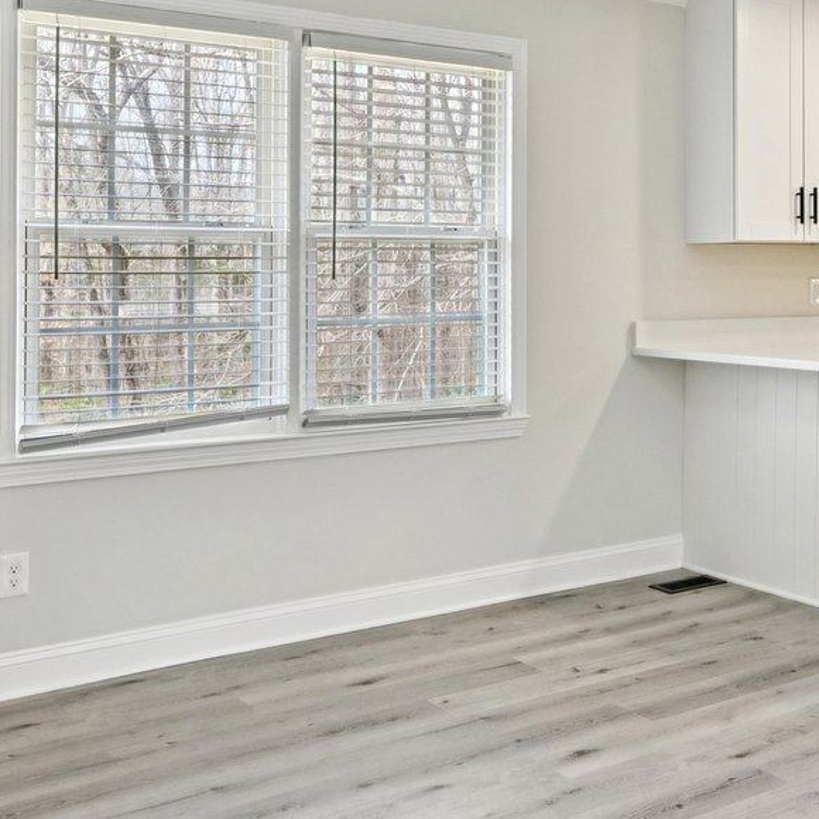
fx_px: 1285
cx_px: 710
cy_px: 270
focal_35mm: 48
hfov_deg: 33.8
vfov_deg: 35.0
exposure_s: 1/20
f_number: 8
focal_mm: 16
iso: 100
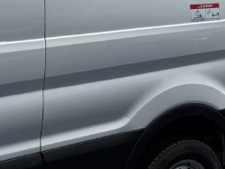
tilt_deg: +9.9
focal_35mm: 77
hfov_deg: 24.6
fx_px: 501
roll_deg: +2.0
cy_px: -86
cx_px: 204
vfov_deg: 17.2
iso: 80
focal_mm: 6.76
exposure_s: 1/14286
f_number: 1.78
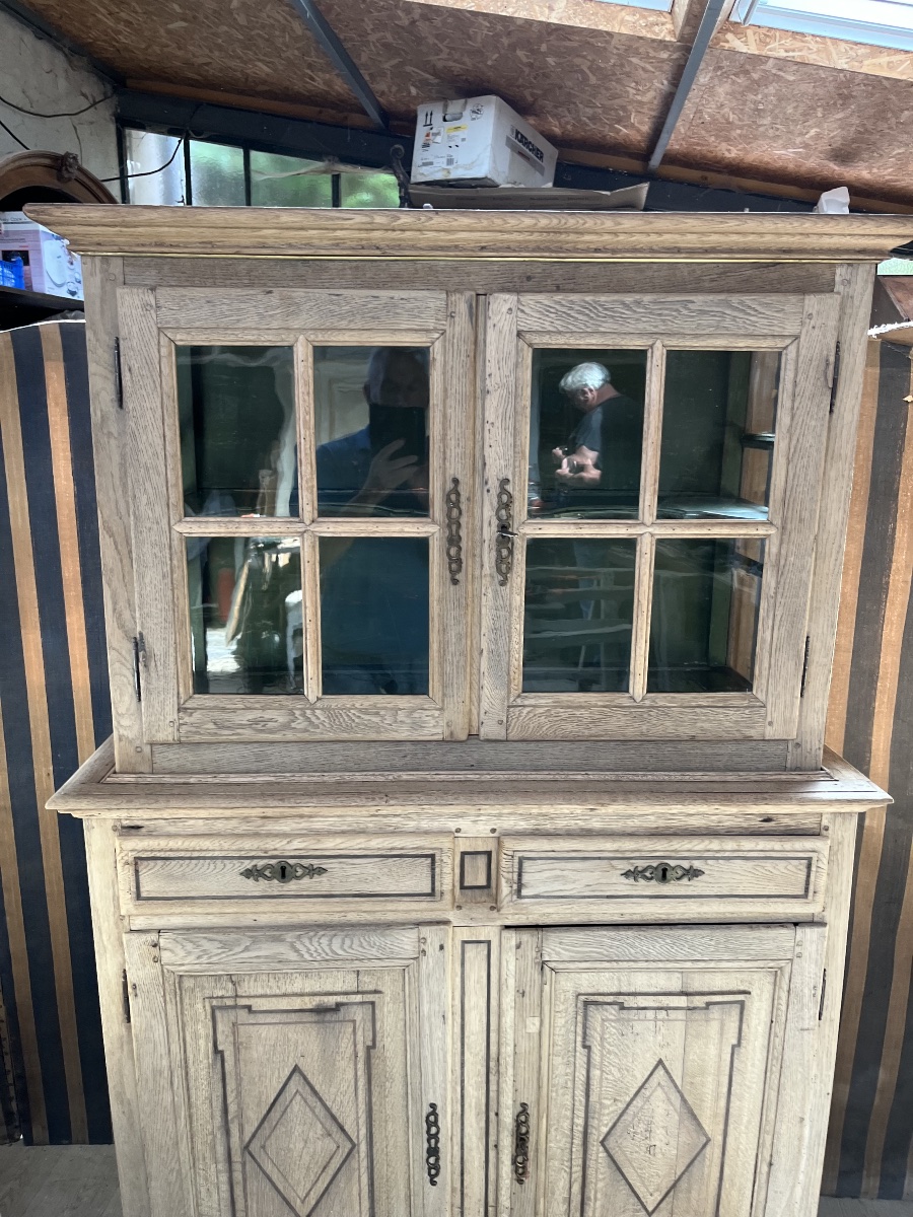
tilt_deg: -10.9
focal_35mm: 26
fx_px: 914
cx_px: 456
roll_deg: -0.6
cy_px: 608
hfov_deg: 53.1
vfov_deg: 67.3
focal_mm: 5.1
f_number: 1.6
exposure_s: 1/113
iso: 125
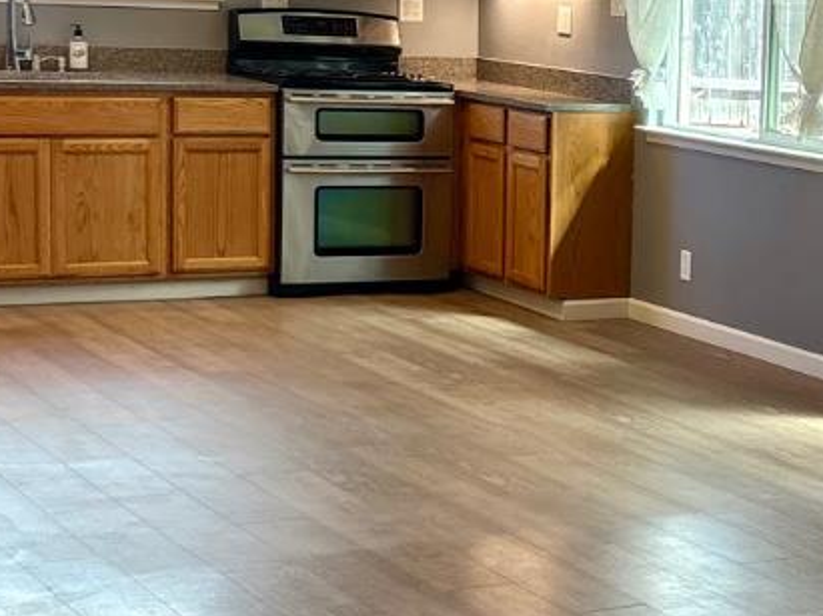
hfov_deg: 20.2
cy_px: 341
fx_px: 2258
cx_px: 771
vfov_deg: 15.6
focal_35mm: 95
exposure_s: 1/120
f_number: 1.6
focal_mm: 5.96
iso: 80
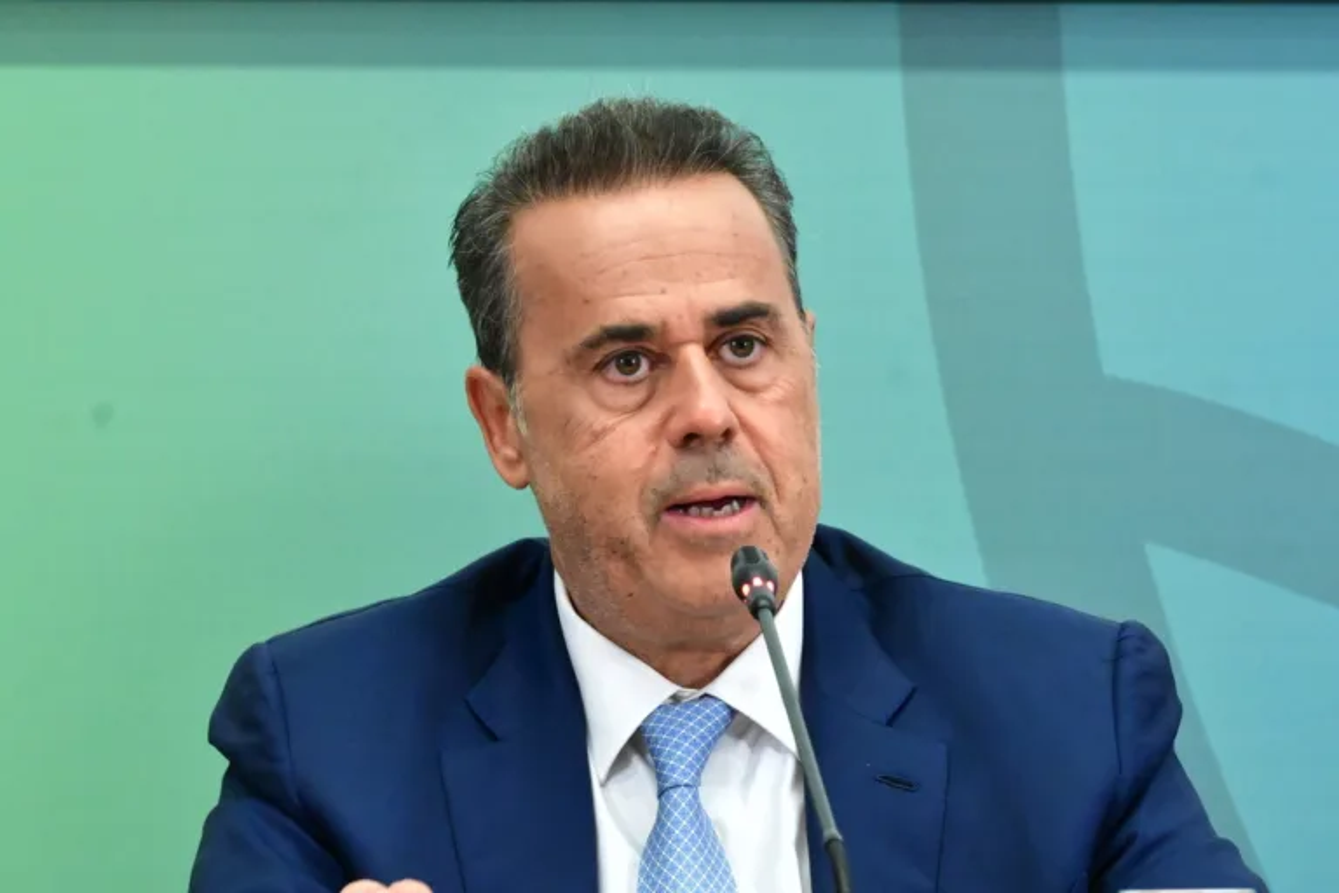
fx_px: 11157
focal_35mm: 300
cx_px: 670
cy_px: 446
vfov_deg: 4.6
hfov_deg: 6.9
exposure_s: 1/80
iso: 8000
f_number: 9
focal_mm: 200
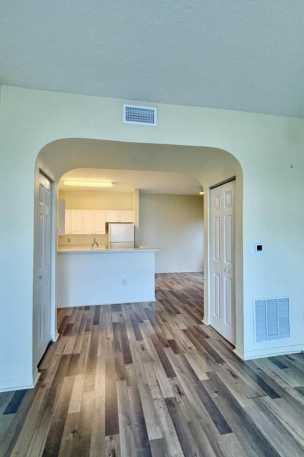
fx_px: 190
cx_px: 138
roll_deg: -0.1
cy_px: 231
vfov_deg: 100.4
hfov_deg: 77.1
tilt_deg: +1.9
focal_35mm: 15
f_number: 2.2
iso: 320
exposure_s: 1/120
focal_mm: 2.22
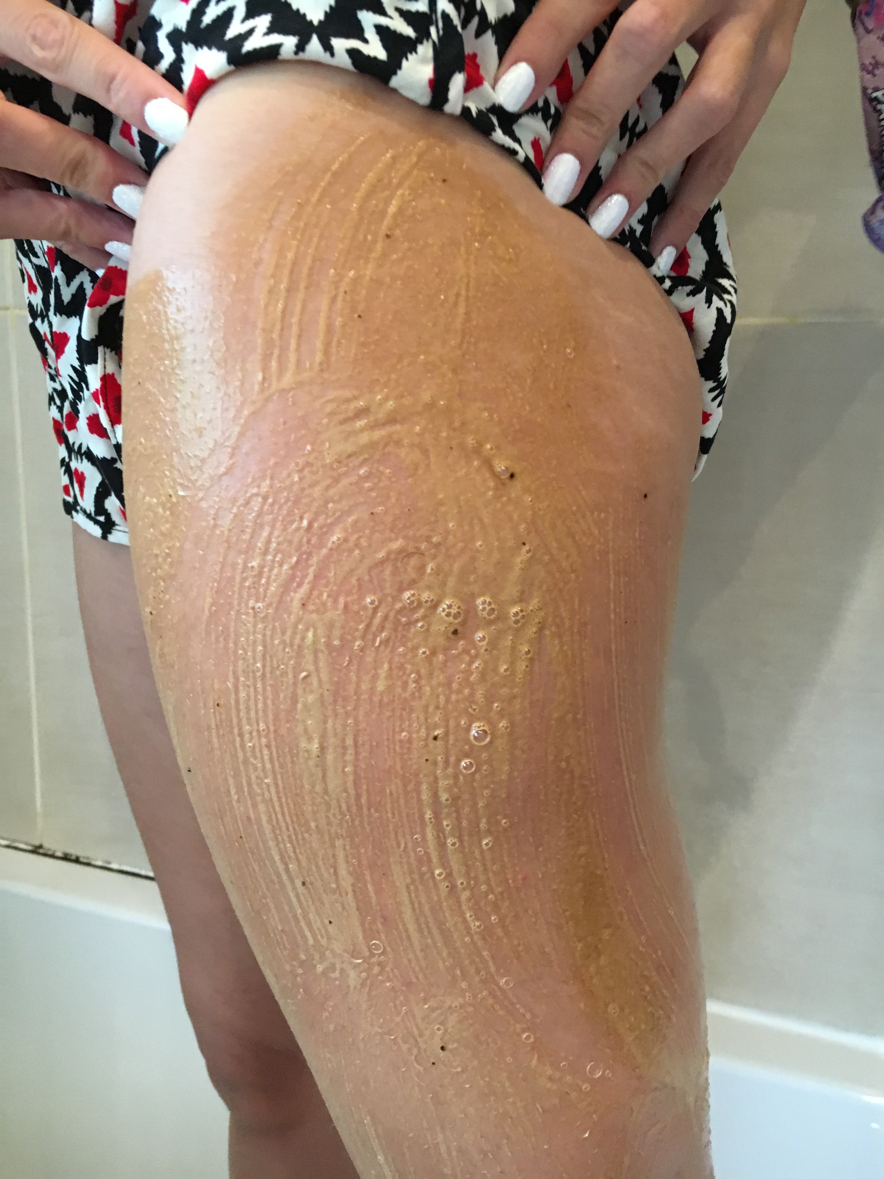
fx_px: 987
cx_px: 442
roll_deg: -1.0
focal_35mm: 29
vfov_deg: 61.7
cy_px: 590
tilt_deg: -12.3
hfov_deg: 48.2
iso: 250
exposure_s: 1/33
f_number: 2.2
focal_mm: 4.15
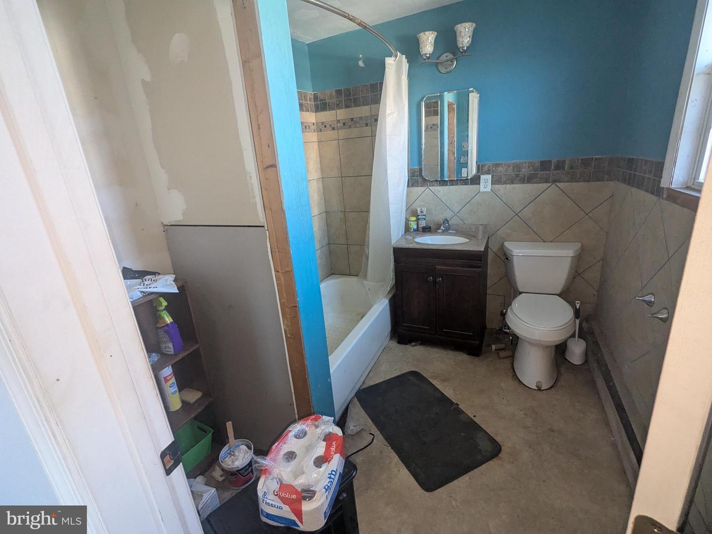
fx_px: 329
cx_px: 356
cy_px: 267
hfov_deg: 94.5
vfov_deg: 78.1
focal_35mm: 16
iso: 563
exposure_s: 1/60
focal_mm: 2.35
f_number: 2.2
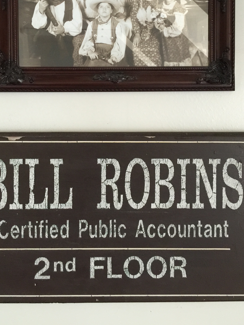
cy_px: 103
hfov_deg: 36.0
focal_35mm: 40
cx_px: 117
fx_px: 376
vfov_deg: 45.9
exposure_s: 1/15
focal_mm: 4.15
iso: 125
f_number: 2.2
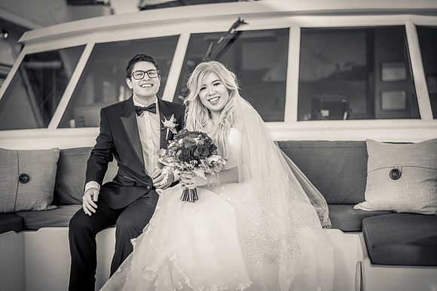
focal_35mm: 50
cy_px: 146
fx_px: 607
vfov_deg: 27.0
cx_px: 218
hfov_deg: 39.6
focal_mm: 50
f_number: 1.4
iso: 160
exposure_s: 1/4000
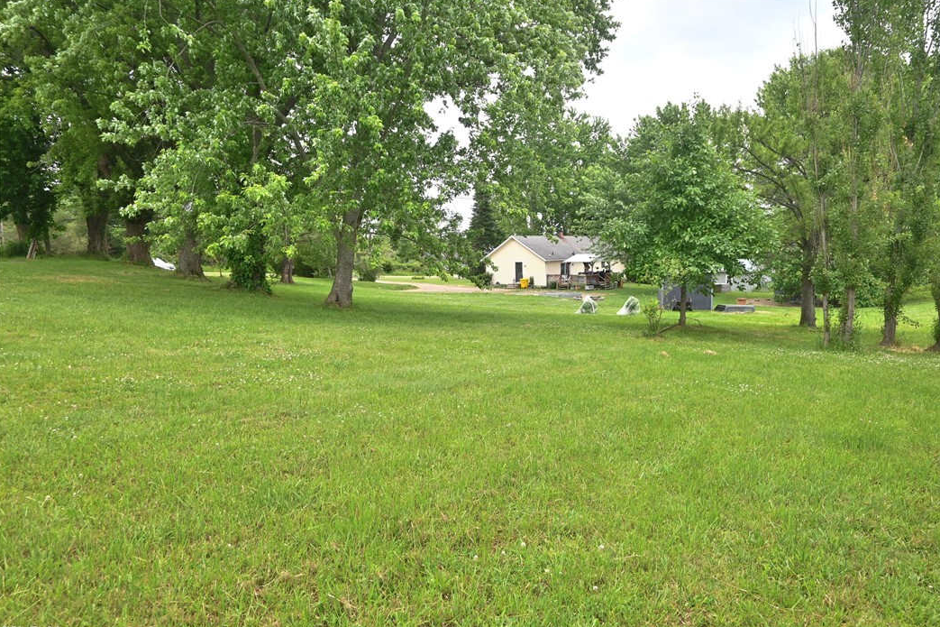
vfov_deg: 51.3
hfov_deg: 71.5
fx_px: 653
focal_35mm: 25
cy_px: 321
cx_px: 486
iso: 160
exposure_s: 1/250
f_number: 5.6
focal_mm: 16
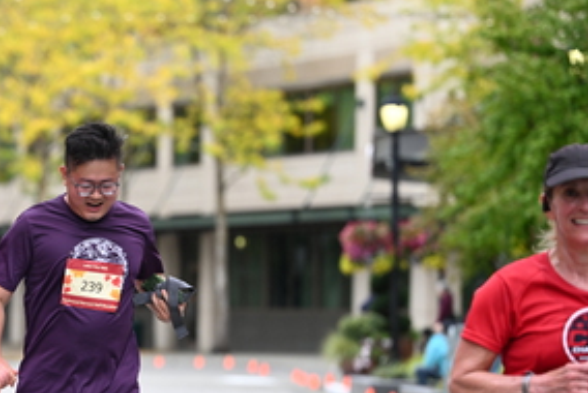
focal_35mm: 203
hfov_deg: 10.1
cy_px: 253
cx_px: 27
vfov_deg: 6.8
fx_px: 3319
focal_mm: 105
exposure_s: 1/1600
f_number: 2.8
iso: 640
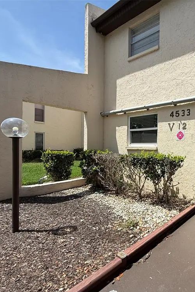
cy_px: 150
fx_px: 163
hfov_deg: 55.2
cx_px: 169
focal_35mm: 20
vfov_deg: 84.0
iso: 50
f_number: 2.2
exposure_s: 1/2165
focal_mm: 2.22
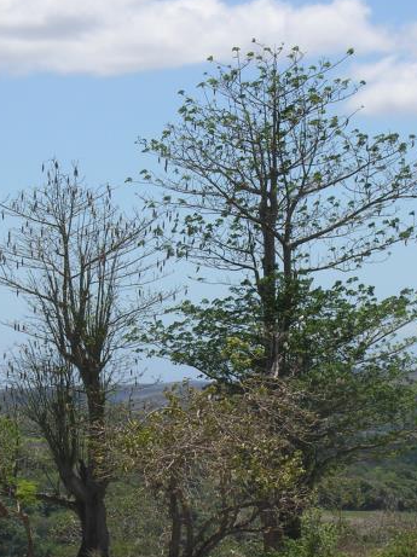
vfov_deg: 9.5
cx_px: 144
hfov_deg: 7.1
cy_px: 353
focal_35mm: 209
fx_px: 3362
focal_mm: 24
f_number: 7.1
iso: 50
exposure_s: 1/210
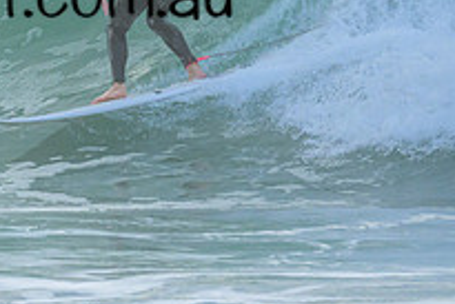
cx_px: -2
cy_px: -34
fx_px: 28558
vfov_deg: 0.6
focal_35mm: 2258
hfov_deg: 0.9
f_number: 6.3
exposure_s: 1/2500
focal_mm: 800
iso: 1600
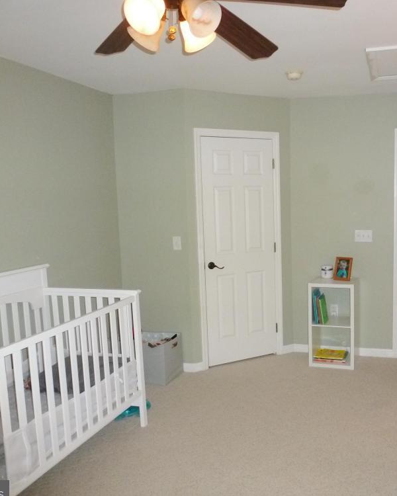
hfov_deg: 45.1
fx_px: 470
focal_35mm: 32
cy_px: 253
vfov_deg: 55.7
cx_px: 265
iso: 320
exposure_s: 1/60
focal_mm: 4.3
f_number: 3.3
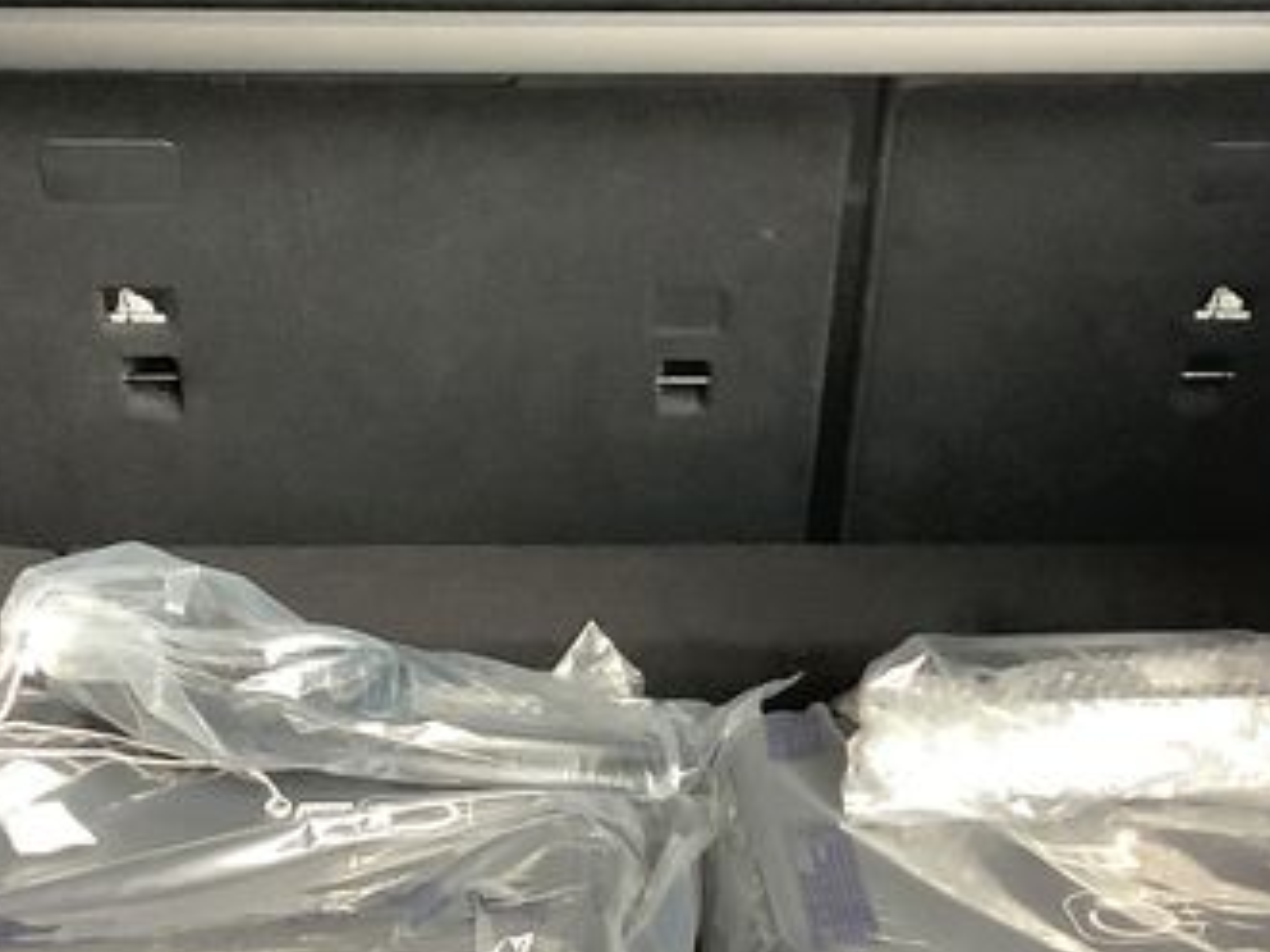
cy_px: 603
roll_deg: +0.2
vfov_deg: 19.6
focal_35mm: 75
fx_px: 2751
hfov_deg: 26.0
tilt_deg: -18.7
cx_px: 706
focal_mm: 3.3
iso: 400
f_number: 2.4
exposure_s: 1/50
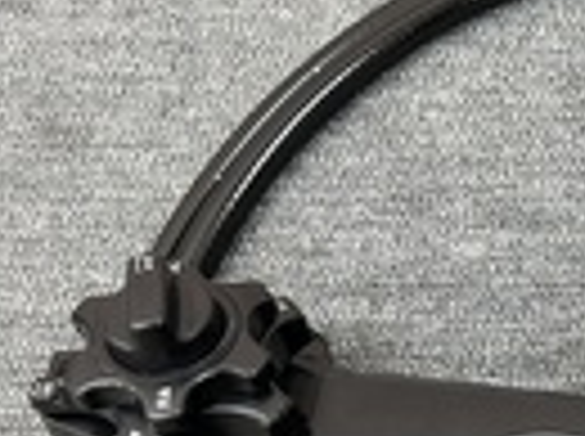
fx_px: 1248
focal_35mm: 74
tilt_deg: -74.6
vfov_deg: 18.8
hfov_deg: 22.0
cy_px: 512
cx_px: 868
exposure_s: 1/120
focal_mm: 6.86
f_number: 1.78
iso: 200
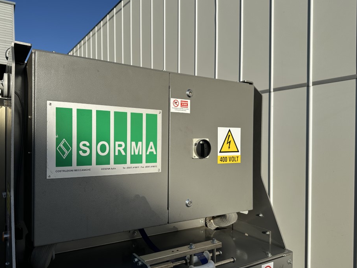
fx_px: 279
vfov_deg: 51.3
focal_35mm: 27
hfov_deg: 65.2
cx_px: 167
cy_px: 145
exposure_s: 1/6623
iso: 80
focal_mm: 6.86
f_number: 1.78
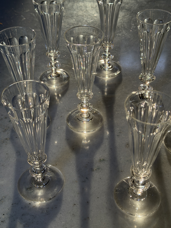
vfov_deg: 39.7
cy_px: 114
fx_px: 316
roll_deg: +2.0
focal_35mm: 48
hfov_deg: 30.3
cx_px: 86
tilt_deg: -41.9
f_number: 1.78
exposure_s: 1/177
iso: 200
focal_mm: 6.76
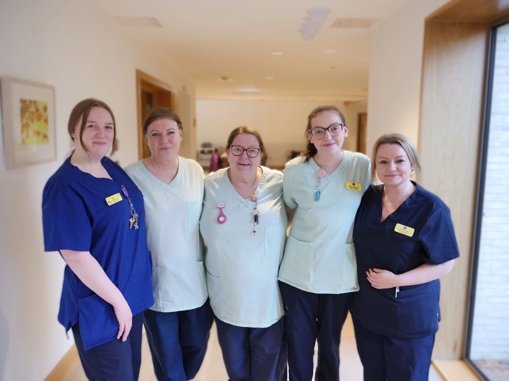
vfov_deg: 46.8
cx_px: 254
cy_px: 190
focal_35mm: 30
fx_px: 441
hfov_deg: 60.0
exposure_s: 1/60
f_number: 3
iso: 640
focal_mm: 15
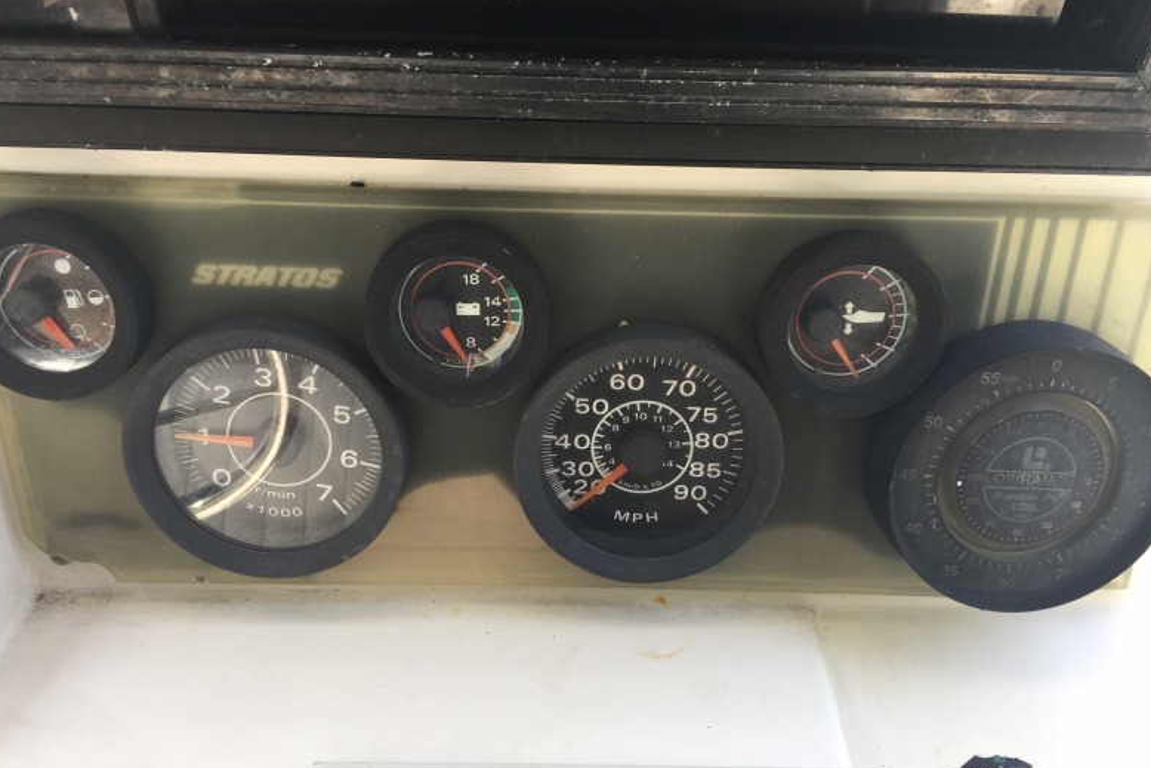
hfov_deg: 60.3
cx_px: 577
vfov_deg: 42.3
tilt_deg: -46.1
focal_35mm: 31
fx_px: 991
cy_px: 416
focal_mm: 4.15
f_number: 2.2
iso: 40
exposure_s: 1/120
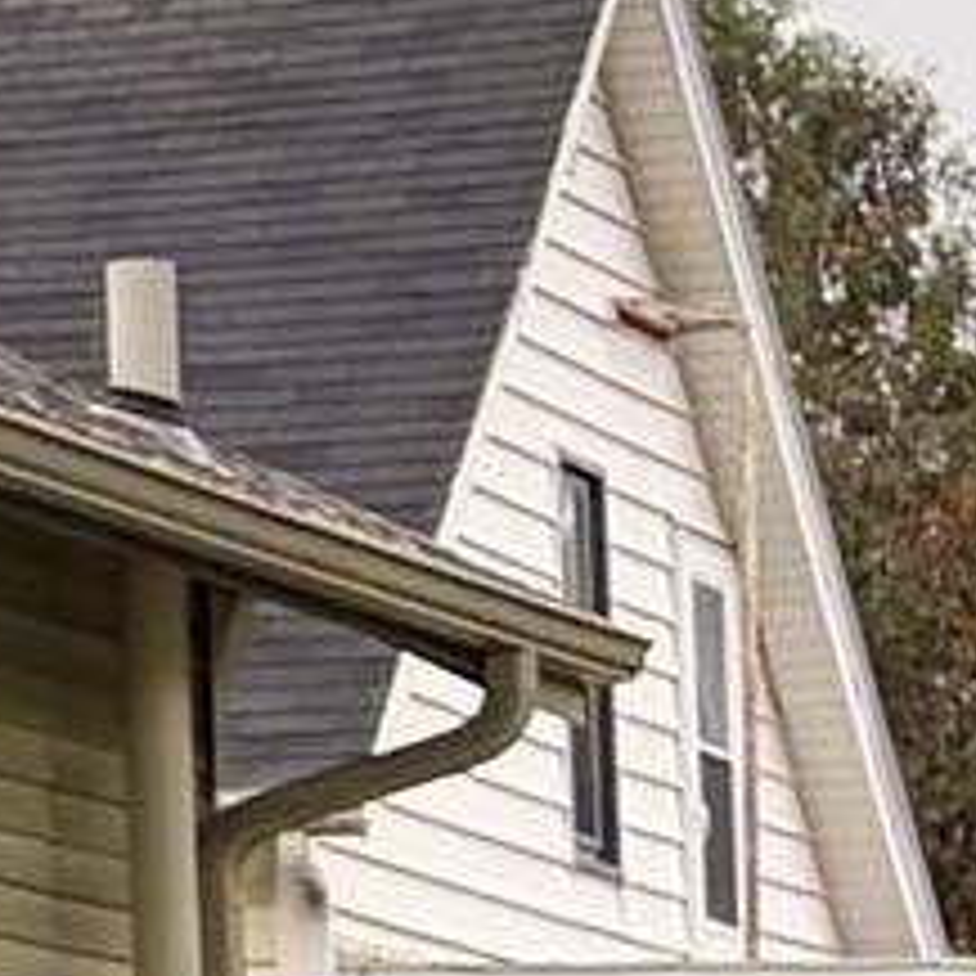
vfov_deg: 8.1
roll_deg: -0.4
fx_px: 6922
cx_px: -3382
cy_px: 468
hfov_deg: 6.2
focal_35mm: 217
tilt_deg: +8.5
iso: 50
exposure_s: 1/456
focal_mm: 5.96
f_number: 1.6
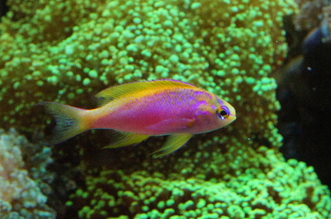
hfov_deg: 27.0
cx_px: 166
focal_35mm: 75
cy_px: 110
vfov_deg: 18.1
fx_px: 689
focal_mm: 50
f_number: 11
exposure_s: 1/160
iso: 6400
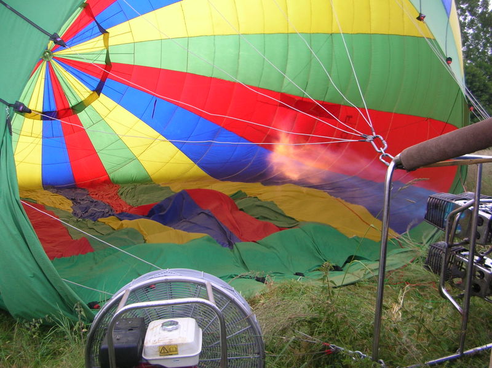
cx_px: 246
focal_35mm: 35
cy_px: 184
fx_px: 497
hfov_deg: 52.7
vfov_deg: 40.7
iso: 50
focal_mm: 5.8
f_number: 2.8
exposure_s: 1/75.7
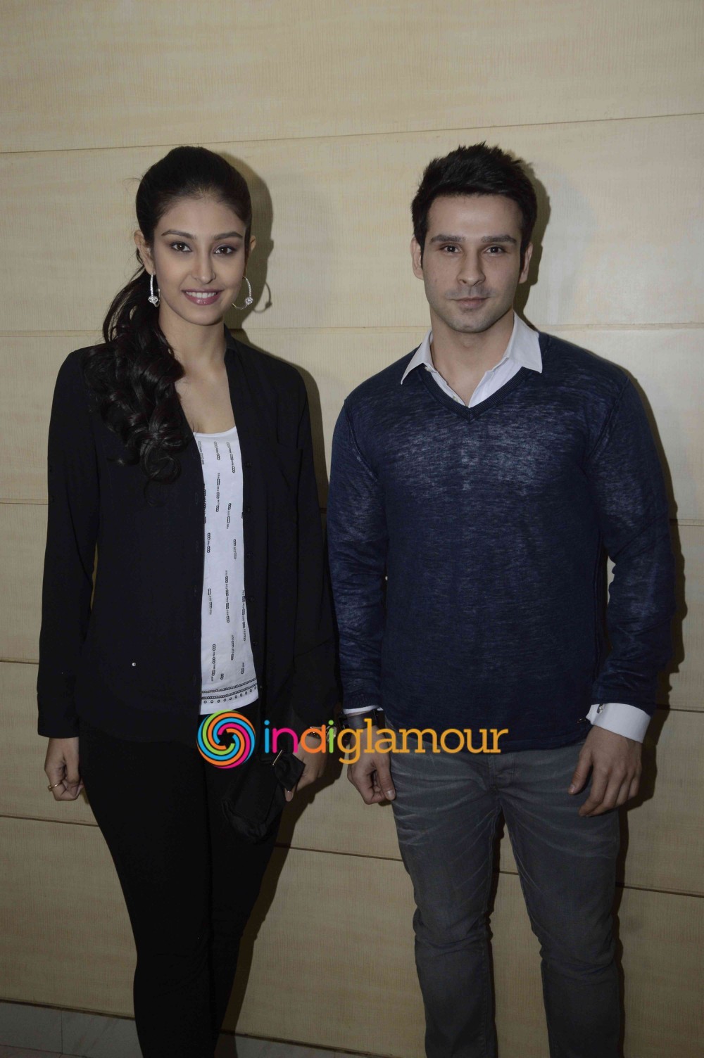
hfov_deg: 34.1
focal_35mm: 39
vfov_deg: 49.6
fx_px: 1146
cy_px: 529
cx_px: 352
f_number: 9
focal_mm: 26
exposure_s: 1/200
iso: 800
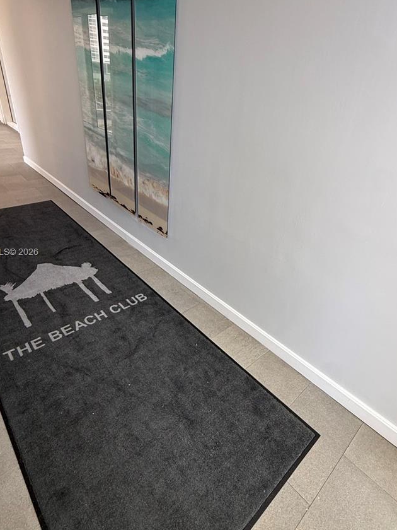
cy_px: 253
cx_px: 205
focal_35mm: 20
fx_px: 306
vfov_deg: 81.7
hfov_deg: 66.0
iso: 125
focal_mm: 2.22
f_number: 2.2
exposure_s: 1/99
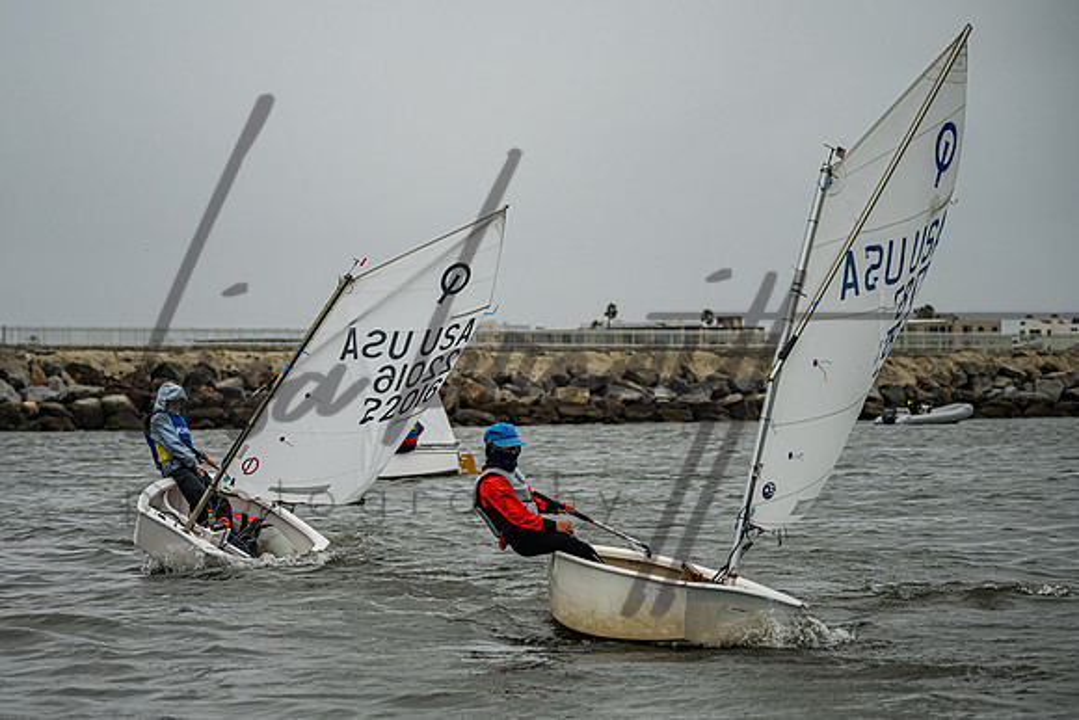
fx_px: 3877
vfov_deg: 10.6
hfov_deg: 15.8
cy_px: 395
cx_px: 450
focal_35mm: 129
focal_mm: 110
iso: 320
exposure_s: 1/3200
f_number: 4.5
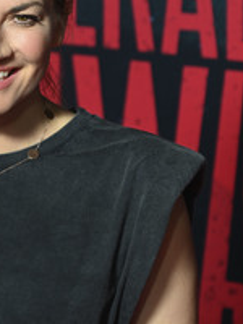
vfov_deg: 6.5
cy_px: 113
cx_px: -85
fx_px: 2836
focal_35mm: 303
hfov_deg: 4.9
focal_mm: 140
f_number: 6.3
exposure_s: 1/100
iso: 1250
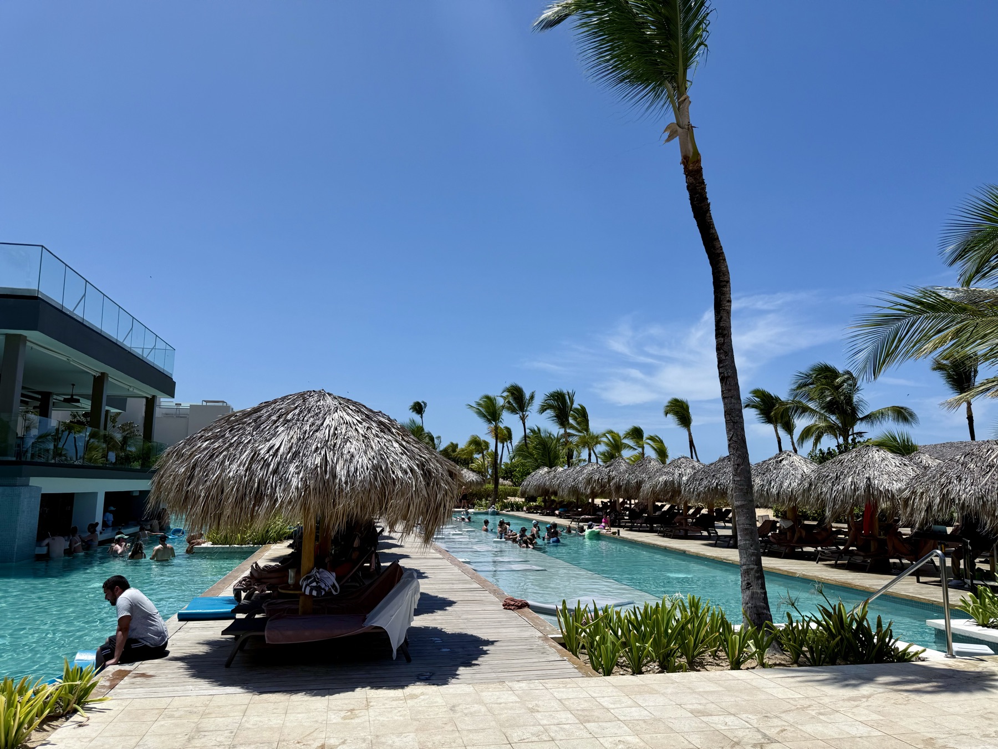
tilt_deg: +9.7
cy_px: 374
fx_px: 692
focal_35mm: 24
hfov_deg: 71.6
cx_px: 499
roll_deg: -0.3
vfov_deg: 56.8
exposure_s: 1/9091
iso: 80
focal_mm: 6.76
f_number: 1.78
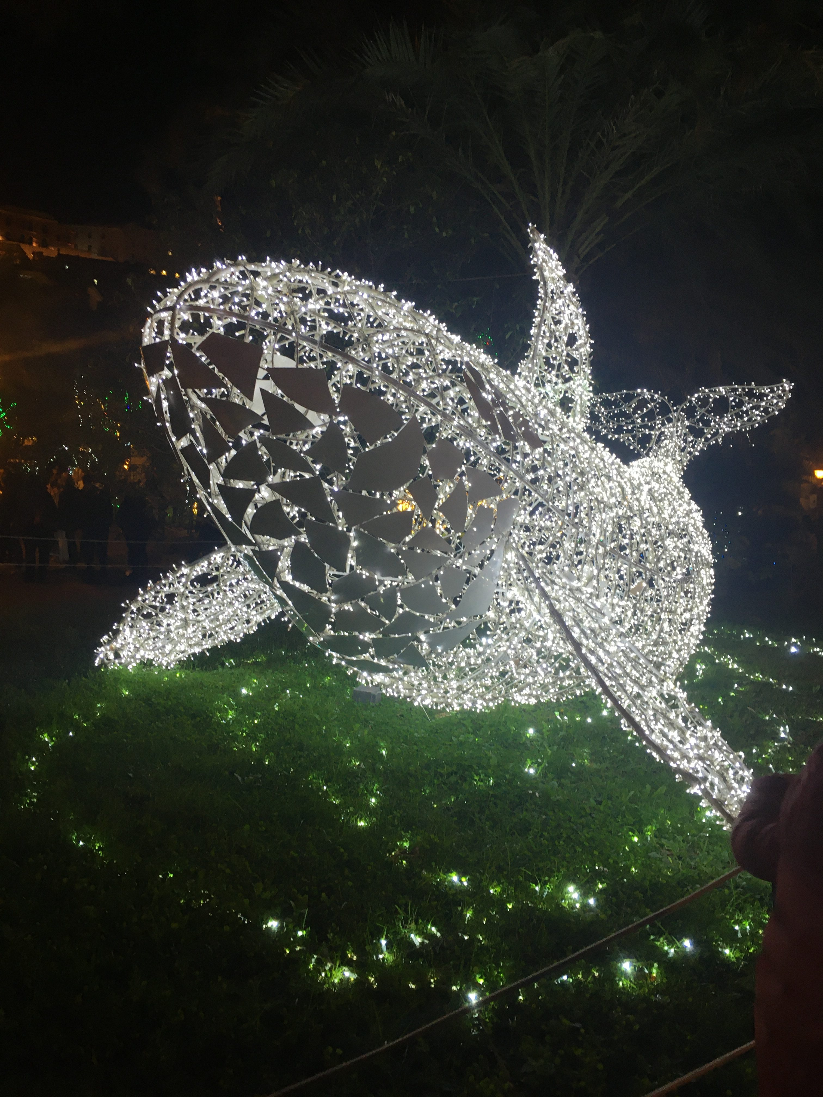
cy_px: 548
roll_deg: -1.6
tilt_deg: -0.2
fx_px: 919
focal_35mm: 29
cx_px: 412
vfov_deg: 61.7
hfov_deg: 48.2
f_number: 2.2
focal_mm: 4.15
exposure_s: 1/33
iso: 64
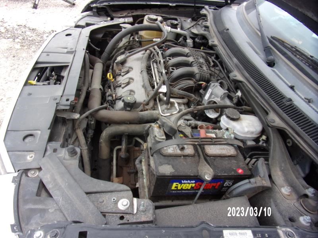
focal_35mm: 24
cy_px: 119
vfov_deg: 56.8
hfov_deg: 71.6
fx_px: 220
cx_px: 159
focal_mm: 4.3
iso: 80
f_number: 3.3
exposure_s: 1/80
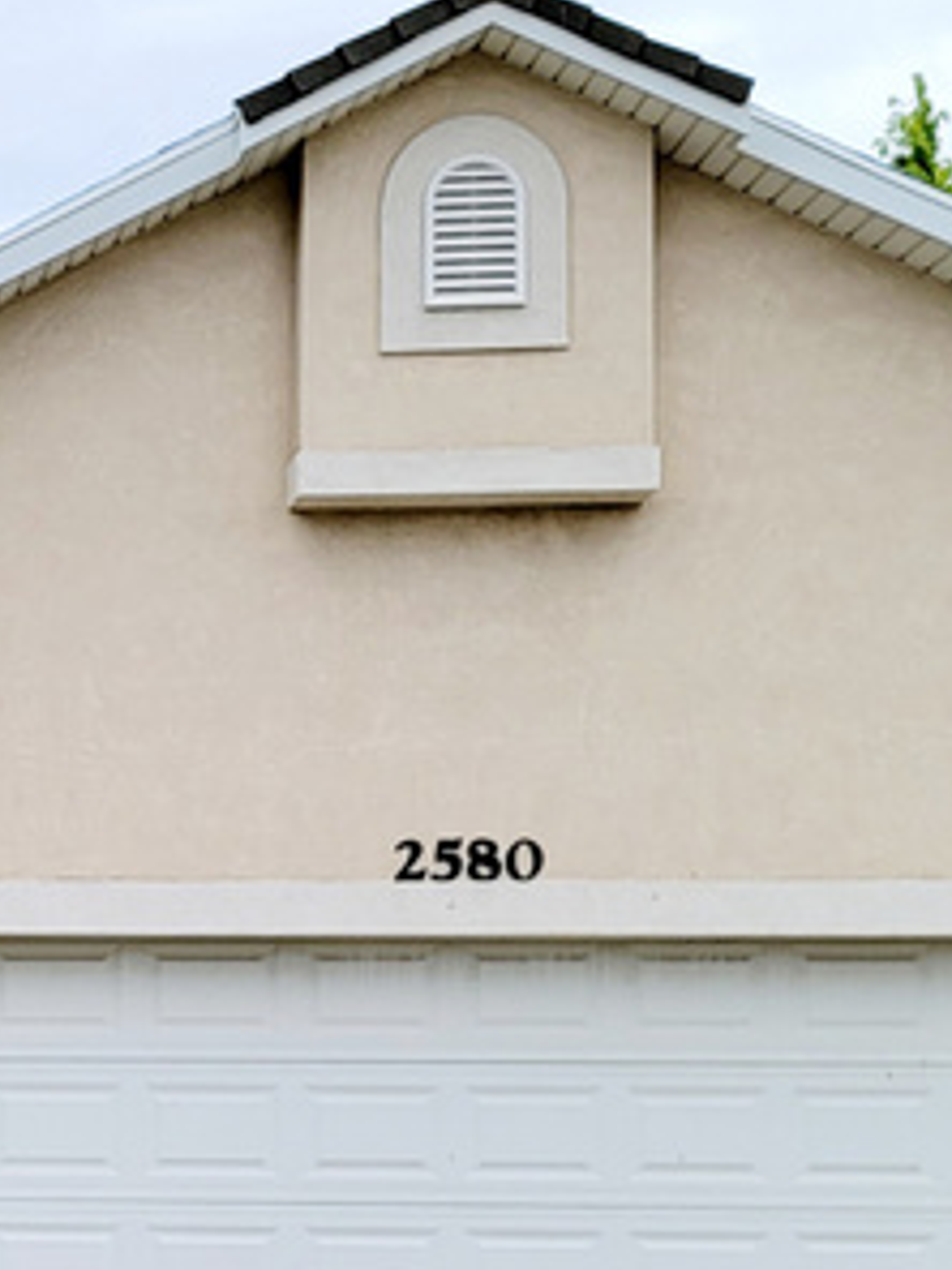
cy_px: 970
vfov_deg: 23.3
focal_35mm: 83
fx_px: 3044
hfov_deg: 16.1
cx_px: -515
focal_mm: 6.7
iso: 16
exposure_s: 1/1111
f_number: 1.8
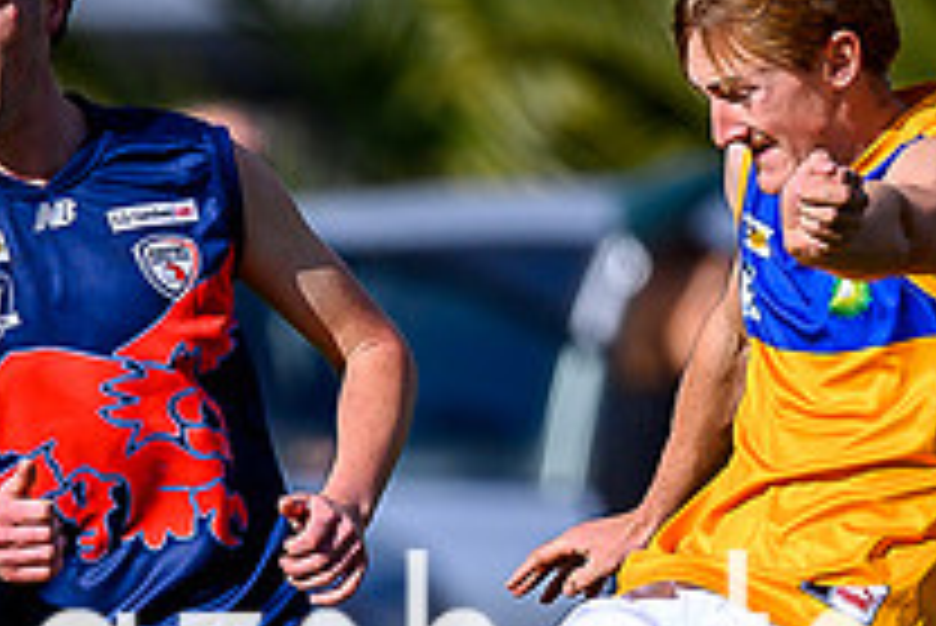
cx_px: 539
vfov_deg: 0.5
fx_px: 74773
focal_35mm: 2874
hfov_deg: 0.7
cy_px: 375
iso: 140
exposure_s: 1/2000
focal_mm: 500
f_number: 4
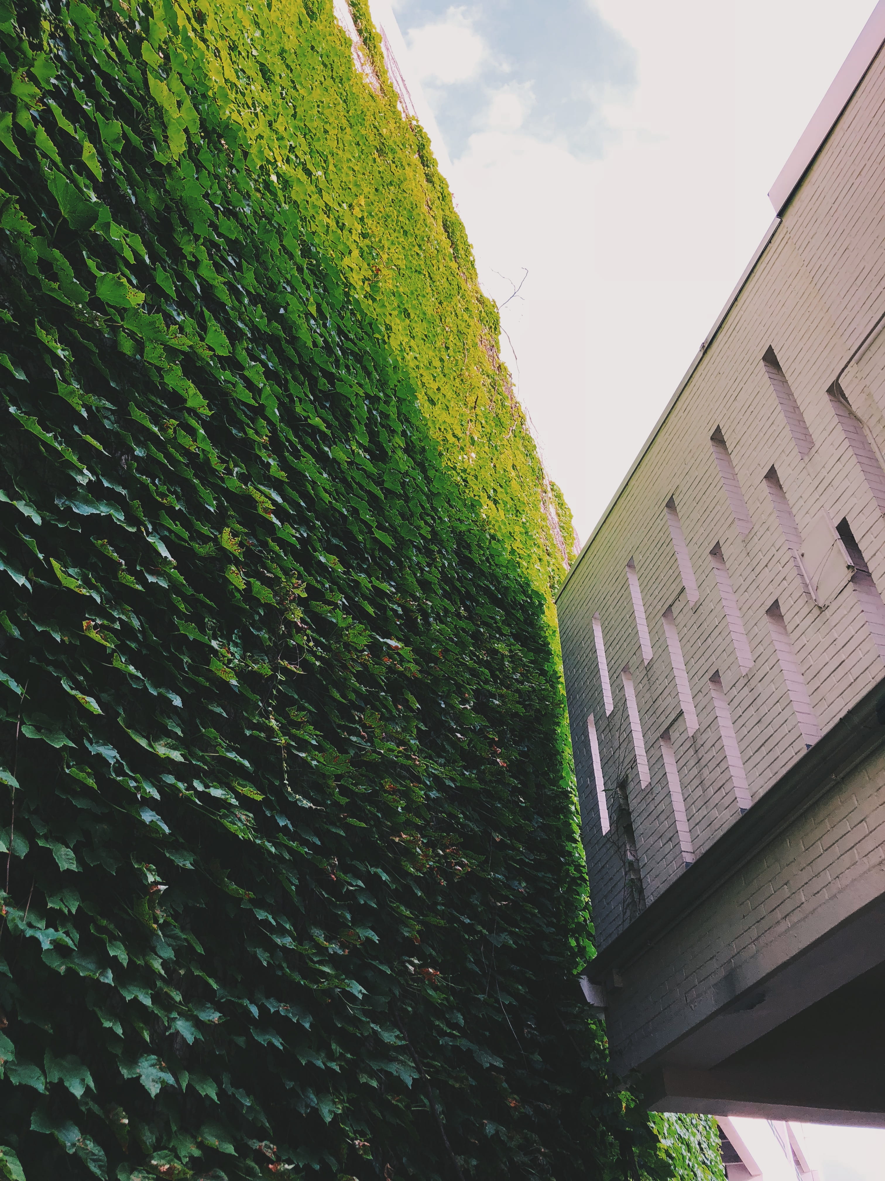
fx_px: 954
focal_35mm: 28
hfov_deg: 49.7
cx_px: 442
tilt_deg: +41.0
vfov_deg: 63.4
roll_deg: +0.3
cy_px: 590
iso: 20
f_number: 1.8
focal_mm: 3.99
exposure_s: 1/294
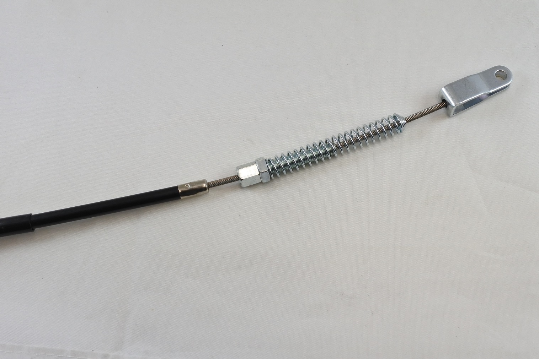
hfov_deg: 53.1
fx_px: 539
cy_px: 180
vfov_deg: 36.9
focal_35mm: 36
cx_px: 270
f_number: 4
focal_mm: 13.7
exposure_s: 1/250
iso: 400
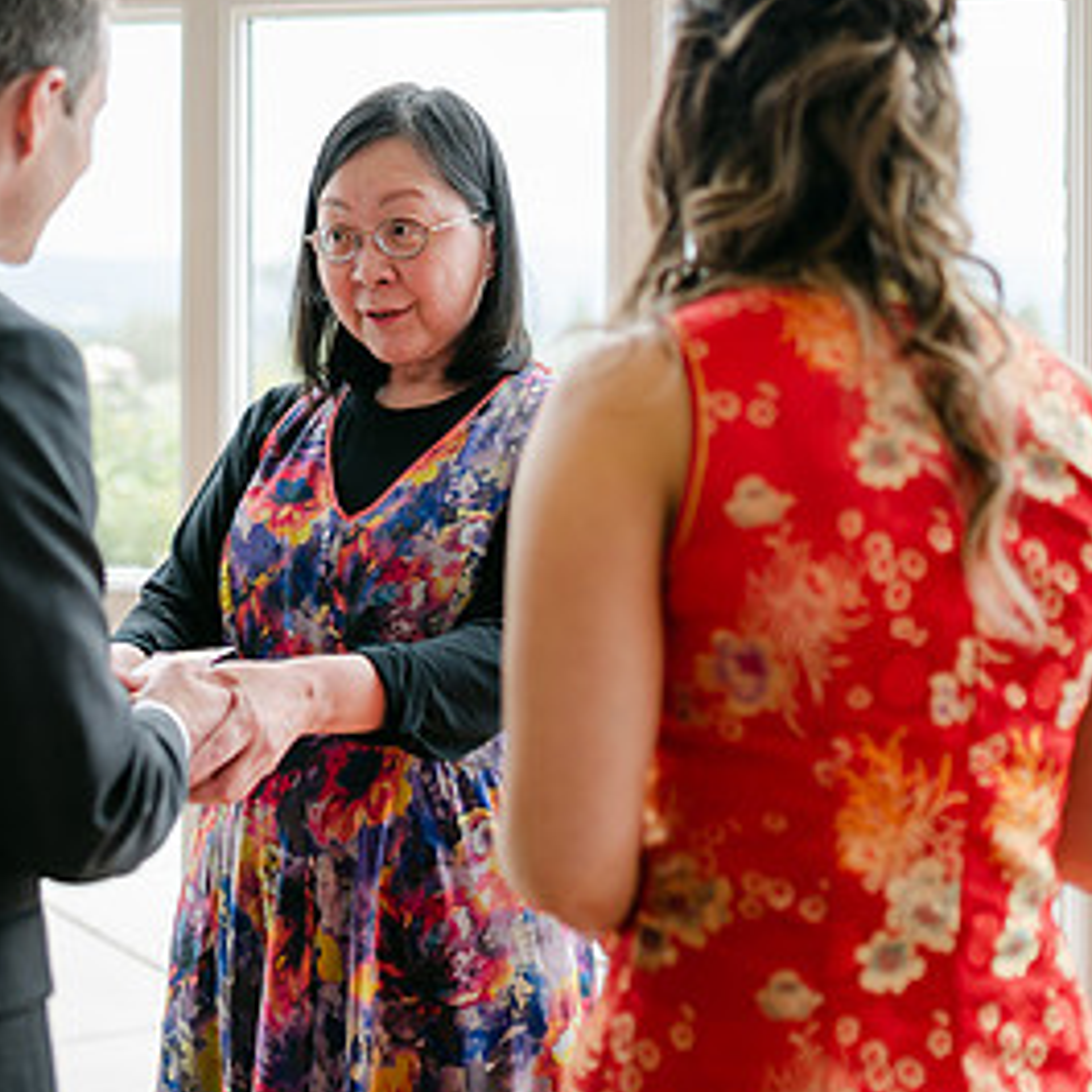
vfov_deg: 26.3
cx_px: 321
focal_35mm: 65
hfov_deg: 26.3
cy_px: 334
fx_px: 2320
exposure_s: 1/1000
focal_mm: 35
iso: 100
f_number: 1.4
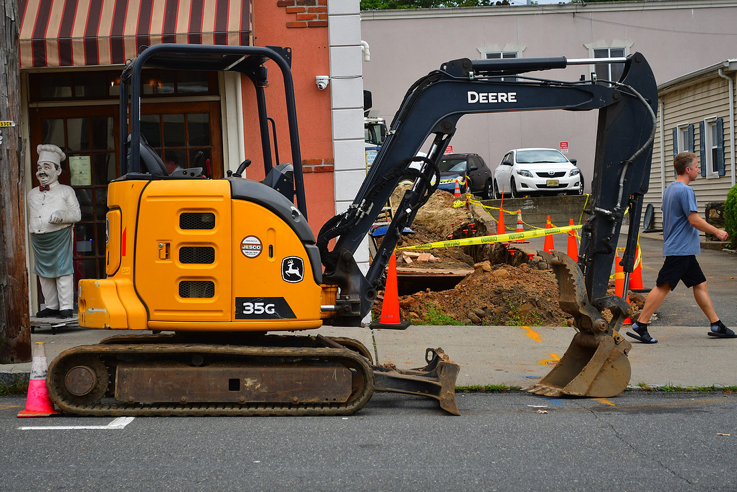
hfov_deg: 28.1
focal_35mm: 72
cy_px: 246
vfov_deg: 18.9
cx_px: 368
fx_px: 1474
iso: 200
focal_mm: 48
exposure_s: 1/640
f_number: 5.3
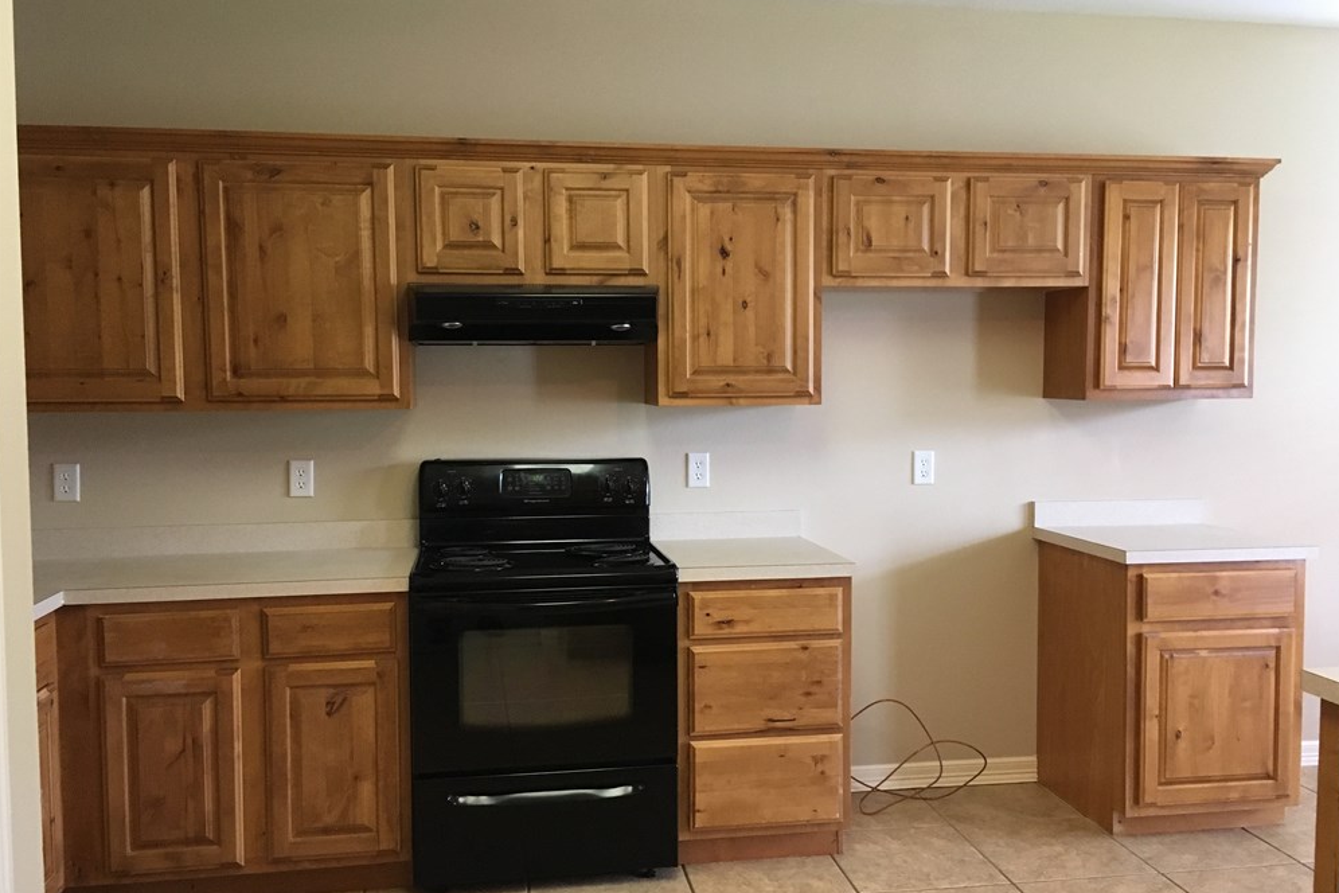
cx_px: 682
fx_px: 1153
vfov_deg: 42.3
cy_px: 452
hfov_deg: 60.3
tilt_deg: -3.8
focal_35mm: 31
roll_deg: +0.7
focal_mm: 4.15
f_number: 2.2
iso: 200
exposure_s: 1/30
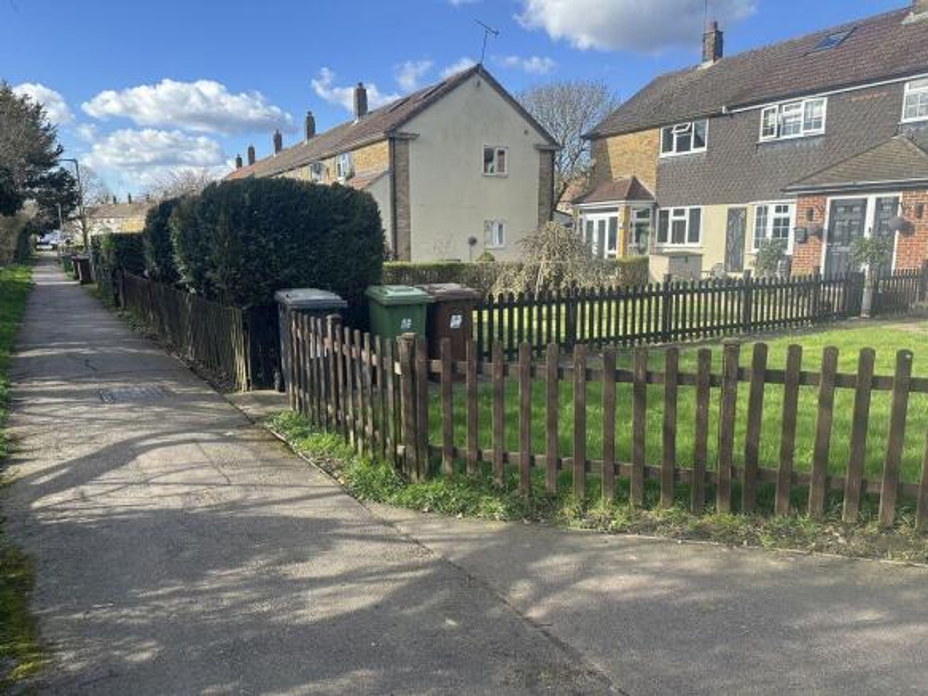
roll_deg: +0.1
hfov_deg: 71.6
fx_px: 643
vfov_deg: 56.8
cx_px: 464
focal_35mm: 24
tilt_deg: -9.3
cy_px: 348
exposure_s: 1/1157
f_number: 1.78
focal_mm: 6.86
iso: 80
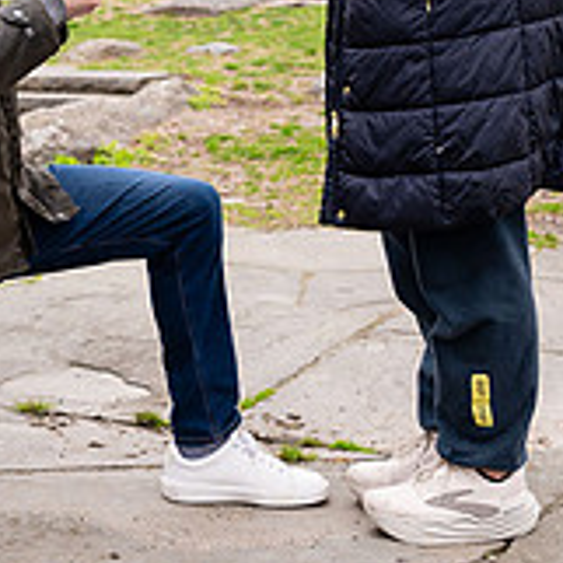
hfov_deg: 21.8
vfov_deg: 21.4
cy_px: 53
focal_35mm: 79
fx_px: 1454
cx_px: 161
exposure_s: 1/200
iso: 400
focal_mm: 24
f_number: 3.2
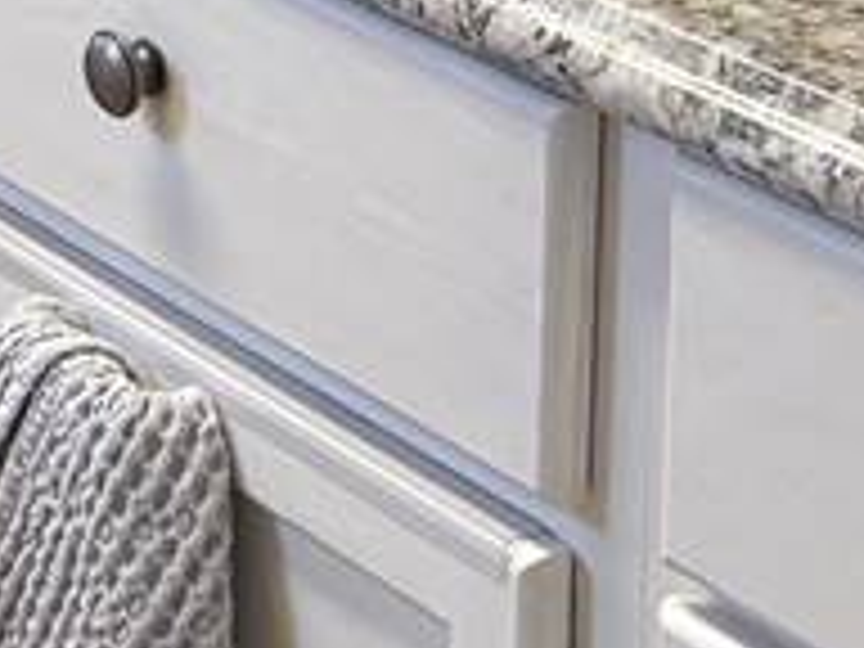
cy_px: -1046
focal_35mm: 173
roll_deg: +0.7
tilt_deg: -6.5
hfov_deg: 10.9
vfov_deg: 7.8
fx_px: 4318
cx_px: -554
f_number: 1.6
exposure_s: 1/120
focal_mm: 5.96
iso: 125
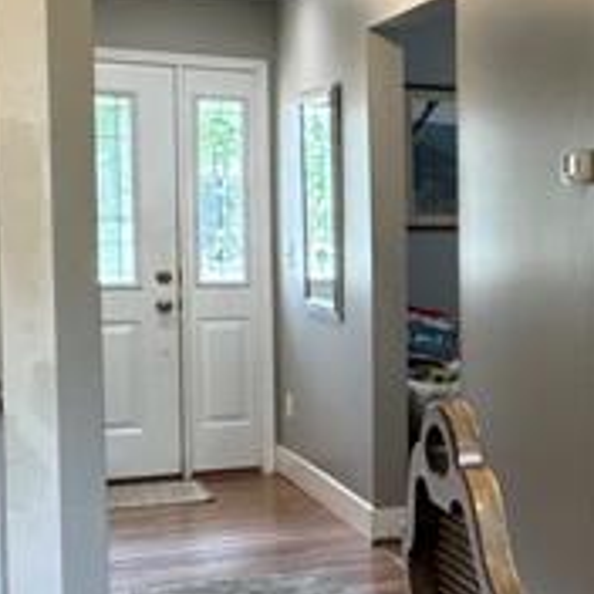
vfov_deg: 24.0
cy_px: 307
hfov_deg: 19.0
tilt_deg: -3.3
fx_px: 1398
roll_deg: -1.0
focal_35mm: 72
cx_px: 1033
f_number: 2.2
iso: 320
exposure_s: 1/120
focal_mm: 2.22
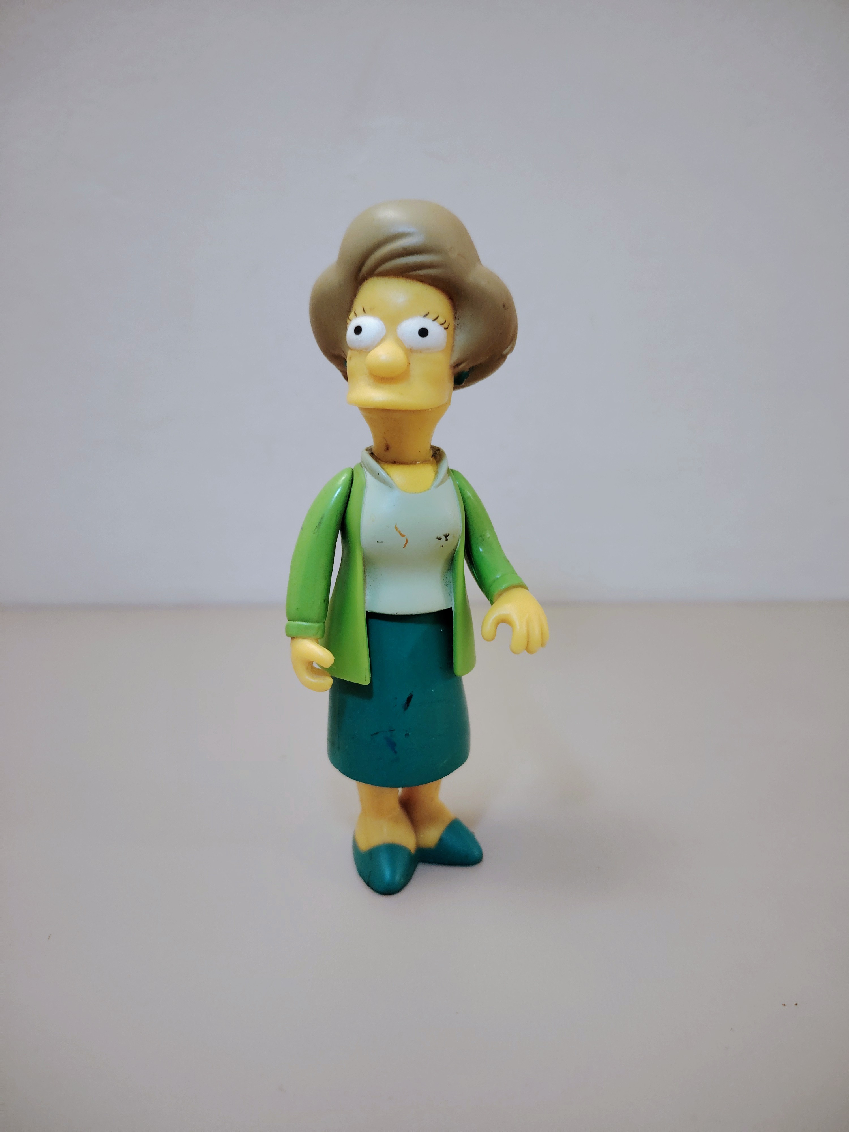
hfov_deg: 56.8
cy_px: 566
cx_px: 424
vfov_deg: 71.6
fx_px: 785
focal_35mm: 24
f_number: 1.75
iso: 1250
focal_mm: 5.25
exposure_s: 1/50
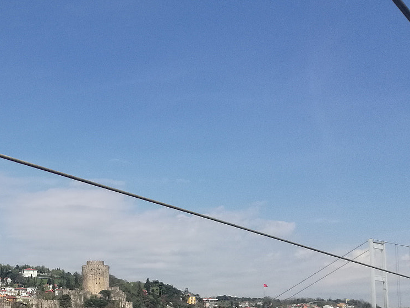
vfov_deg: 24.7
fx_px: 687
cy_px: 258
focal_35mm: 58
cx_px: 2
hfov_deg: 30.9
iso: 50
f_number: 2
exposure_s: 1/1247
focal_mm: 4.04
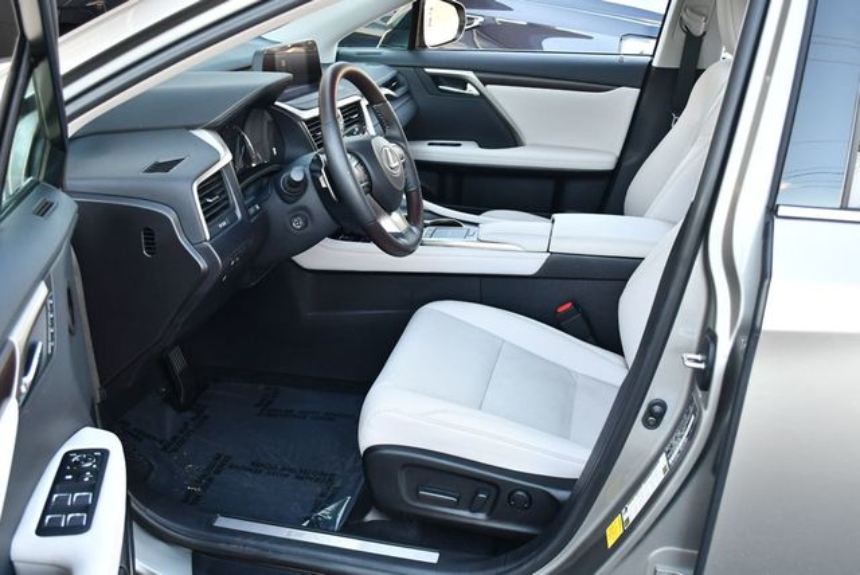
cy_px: 288
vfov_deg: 36.9
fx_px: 861
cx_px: 430
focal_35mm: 36
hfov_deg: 53.1
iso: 800
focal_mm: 18
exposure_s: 1/250
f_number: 3.5
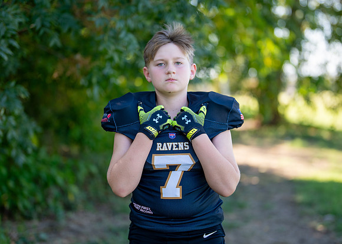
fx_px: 655
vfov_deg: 21.1
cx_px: 177
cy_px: 121
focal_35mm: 67
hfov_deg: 29.3
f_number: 1.2
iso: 100
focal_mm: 50
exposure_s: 1/1250
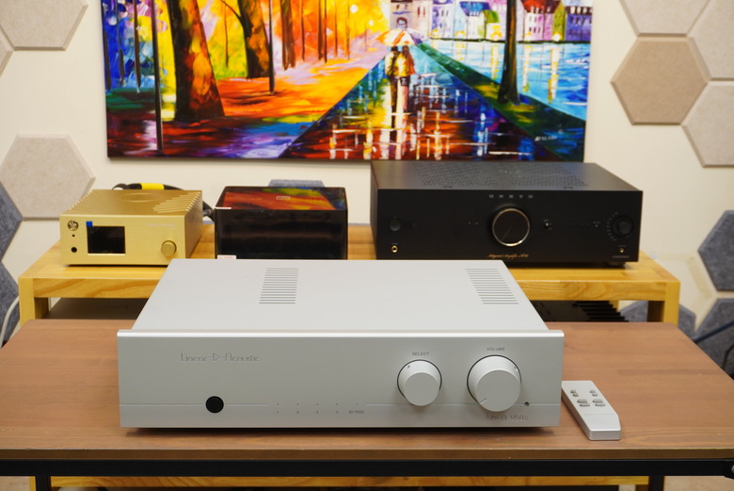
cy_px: 246
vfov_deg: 25.8
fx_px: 1071
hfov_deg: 37.8
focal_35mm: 52
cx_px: 367
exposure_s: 1/20
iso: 400
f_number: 8
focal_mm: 35
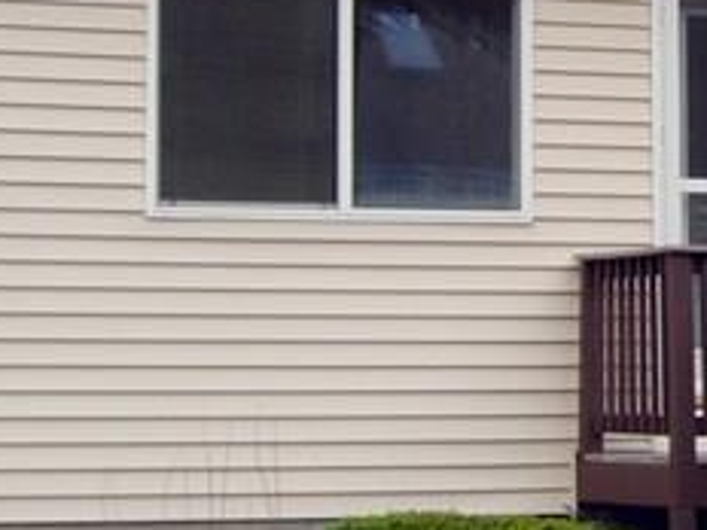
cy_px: 201
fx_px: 3431
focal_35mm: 168
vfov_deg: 8.8
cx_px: 1006
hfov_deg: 11.4
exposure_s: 1/287
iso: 64
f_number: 2.8
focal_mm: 7.8
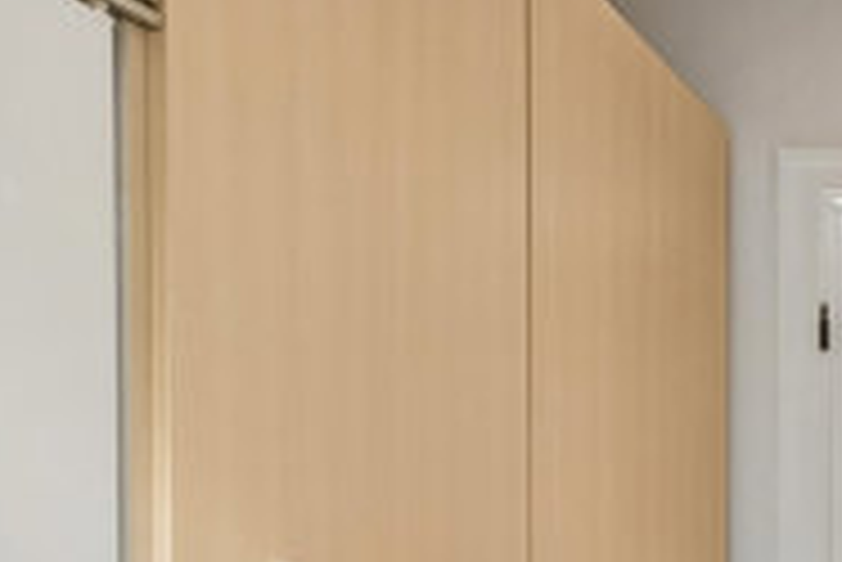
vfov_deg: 16.1
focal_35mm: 77
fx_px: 1802
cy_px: 870
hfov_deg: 20.1
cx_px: 1463
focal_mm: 18
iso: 400
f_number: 6.3
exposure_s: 1/50
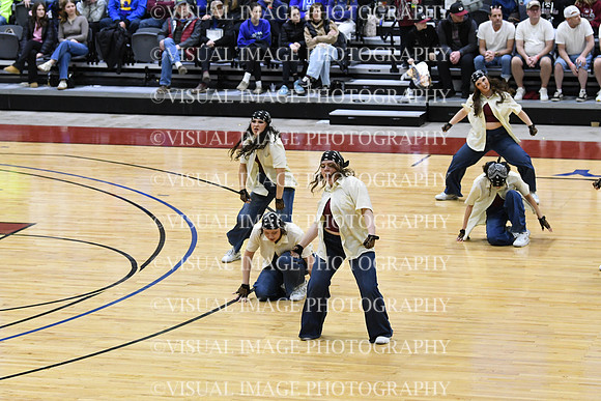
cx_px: 300
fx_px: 2154
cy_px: 200
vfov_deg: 10.6
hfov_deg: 15.9
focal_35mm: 129
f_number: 4
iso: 3200
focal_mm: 86
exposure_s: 1/250
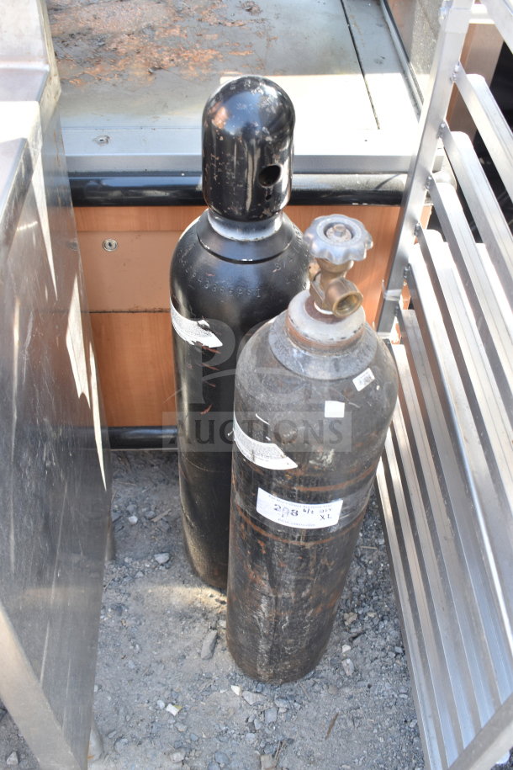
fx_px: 769
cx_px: 256
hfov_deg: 36.9
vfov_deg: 53.1
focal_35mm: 36
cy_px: 385
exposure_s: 1/100
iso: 200
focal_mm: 24
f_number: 5
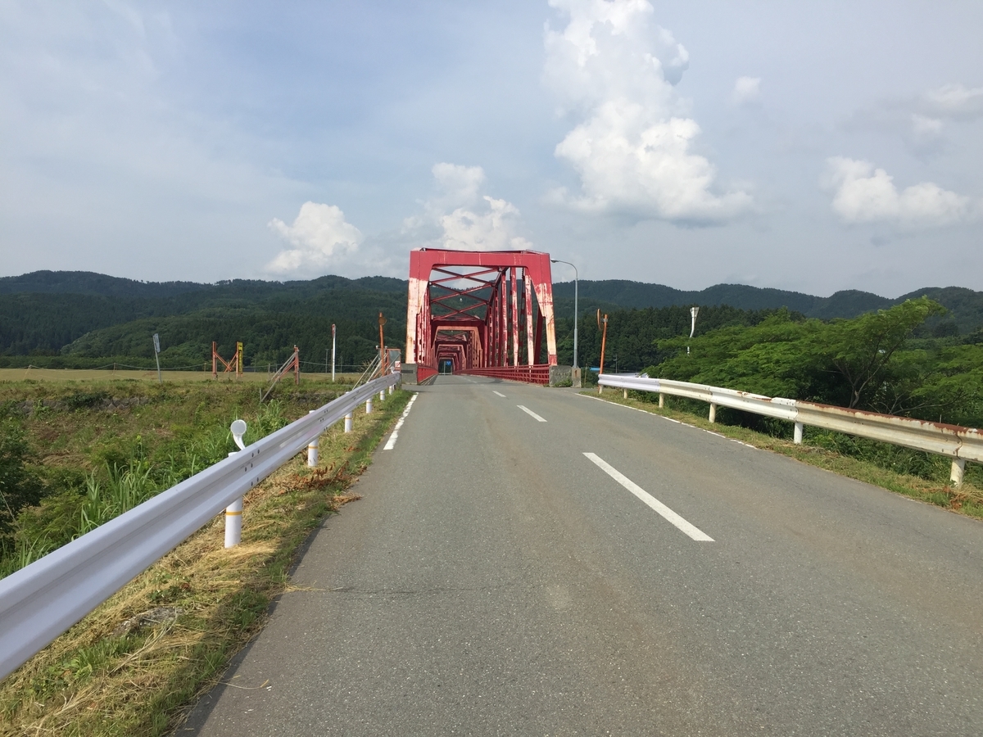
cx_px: 492
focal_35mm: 29
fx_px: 824
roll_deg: -0.2
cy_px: 368
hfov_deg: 61.7
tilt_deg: -0.5
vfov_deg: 48.2
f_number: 2.2
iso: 32
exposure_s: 1/2326
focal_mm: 4.15
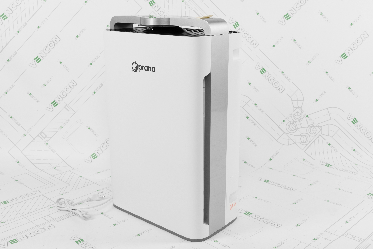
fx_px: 456
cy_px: 124
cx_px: 186
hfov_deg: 44.5
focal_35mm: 44
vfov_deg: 30.5
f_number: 14
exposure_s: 1/125
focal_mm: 44
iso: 100
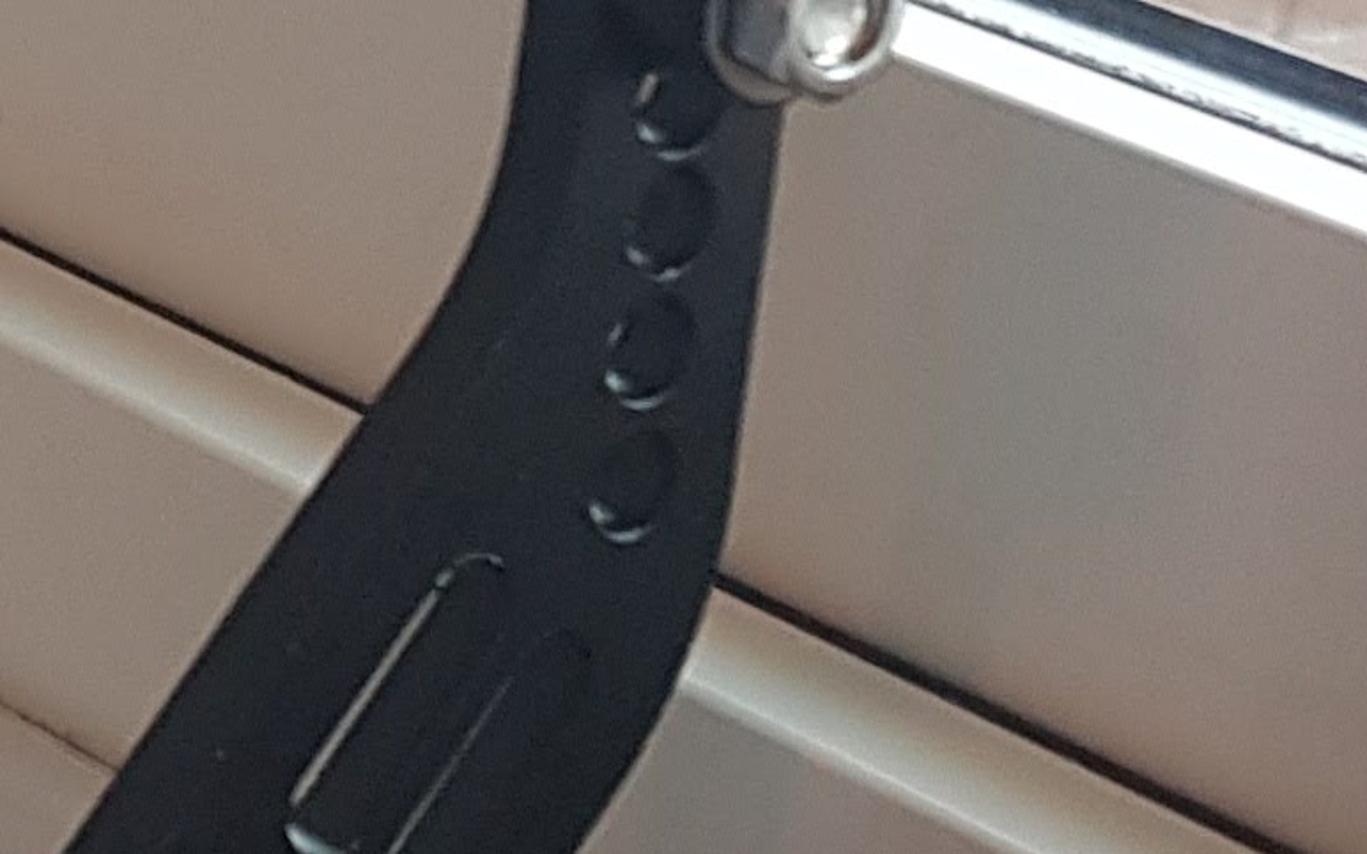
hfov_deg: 14.1
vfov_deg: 9.0
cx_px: -257
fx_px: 5363
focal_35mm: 144
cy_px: -170
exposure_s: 1/33
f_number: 1.7
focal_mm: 4.2
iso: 160
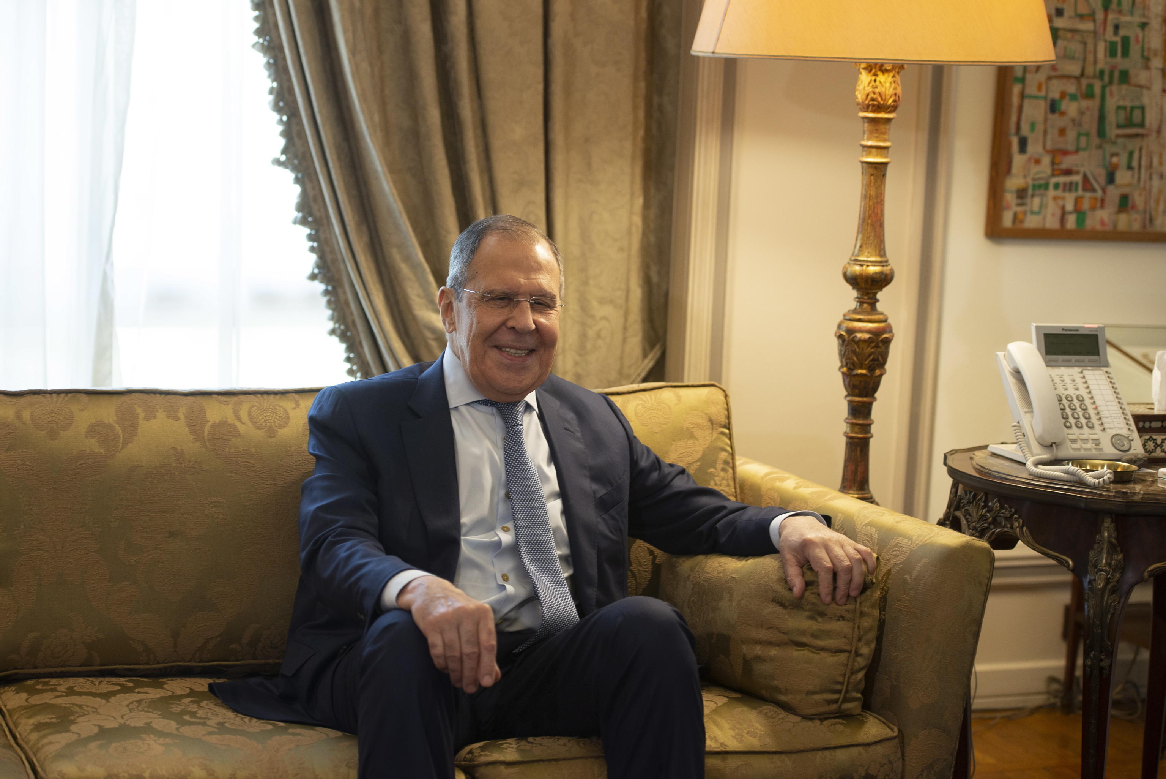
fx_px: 2268
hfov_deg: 28.8
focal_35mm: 70
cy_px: 390
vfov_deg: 19.5
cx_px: 583
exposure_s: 1/100
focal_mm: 70
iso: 800
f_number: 3.2
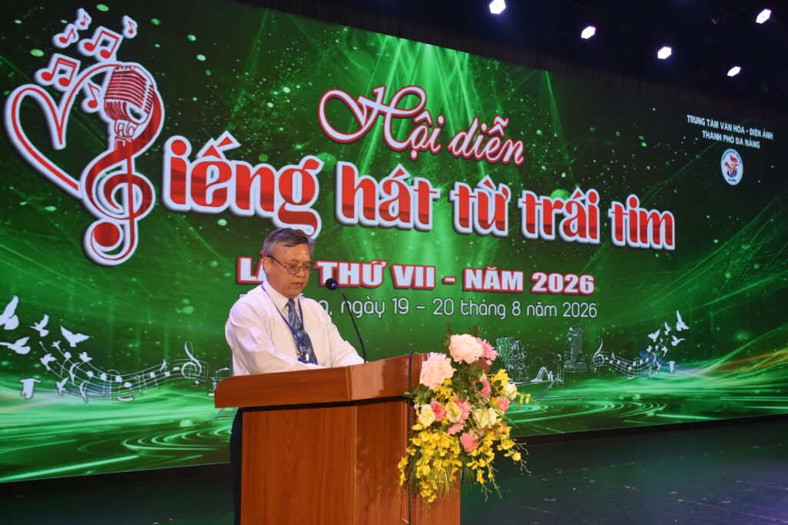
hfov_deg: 47.9
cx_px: 394
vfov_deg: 33.0
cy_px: 262
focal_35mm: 40
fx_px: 887
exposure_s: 1/125
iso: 1000
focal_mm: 27
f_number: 5
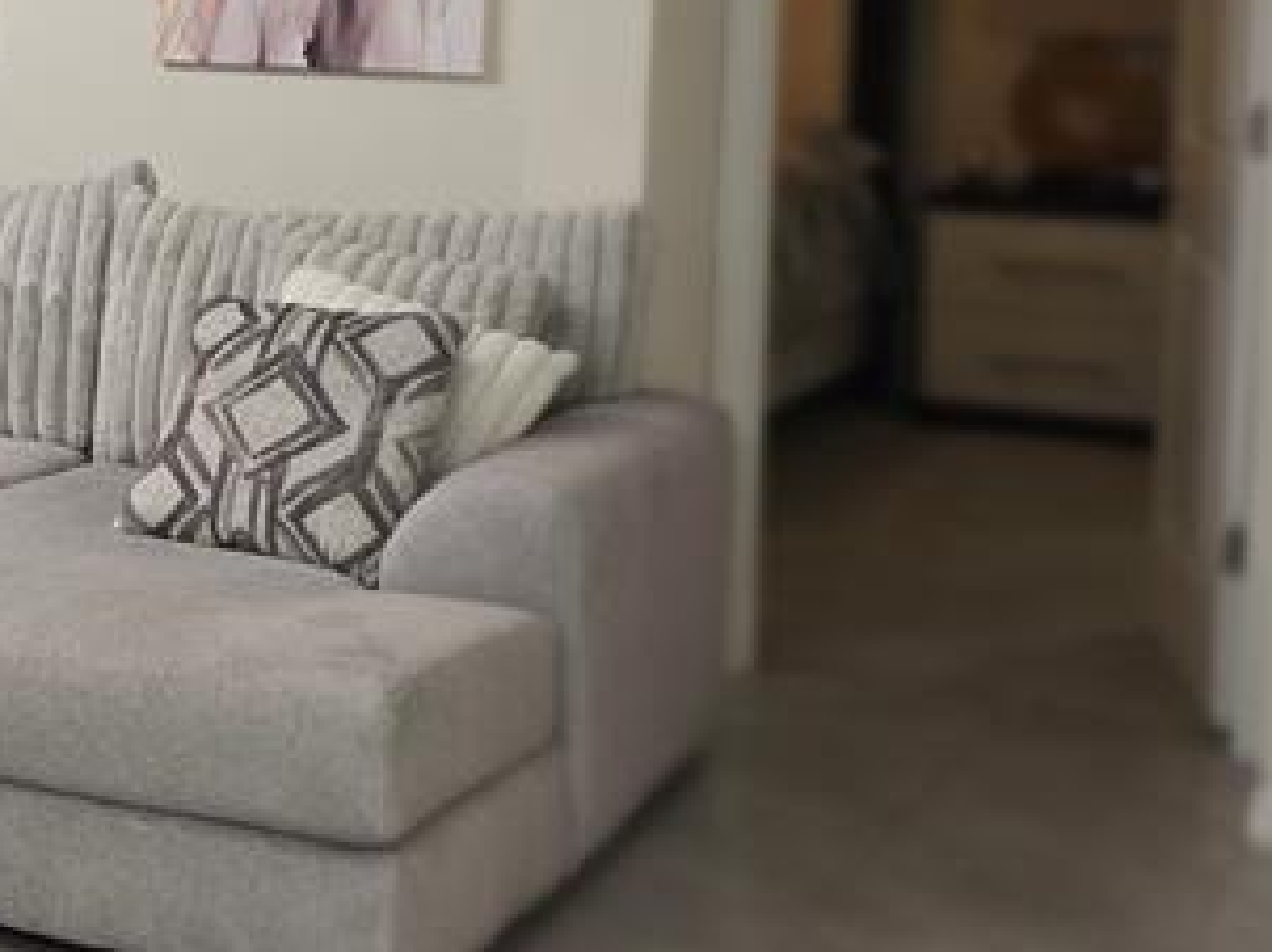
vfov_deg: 18.6
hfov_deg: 21.7
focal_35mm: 78
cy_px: 152
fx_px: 2864
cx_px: -526
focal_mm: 6.3
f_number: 1.7
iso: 125
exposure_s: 1/60
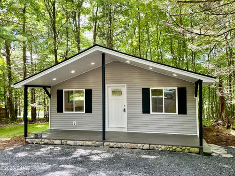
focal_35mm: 26
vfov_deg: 53.1
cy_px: 88
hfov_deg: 67.3
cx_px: 118
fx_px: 177
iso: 40
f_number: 1.6
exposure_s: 1/121
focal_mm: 4.2
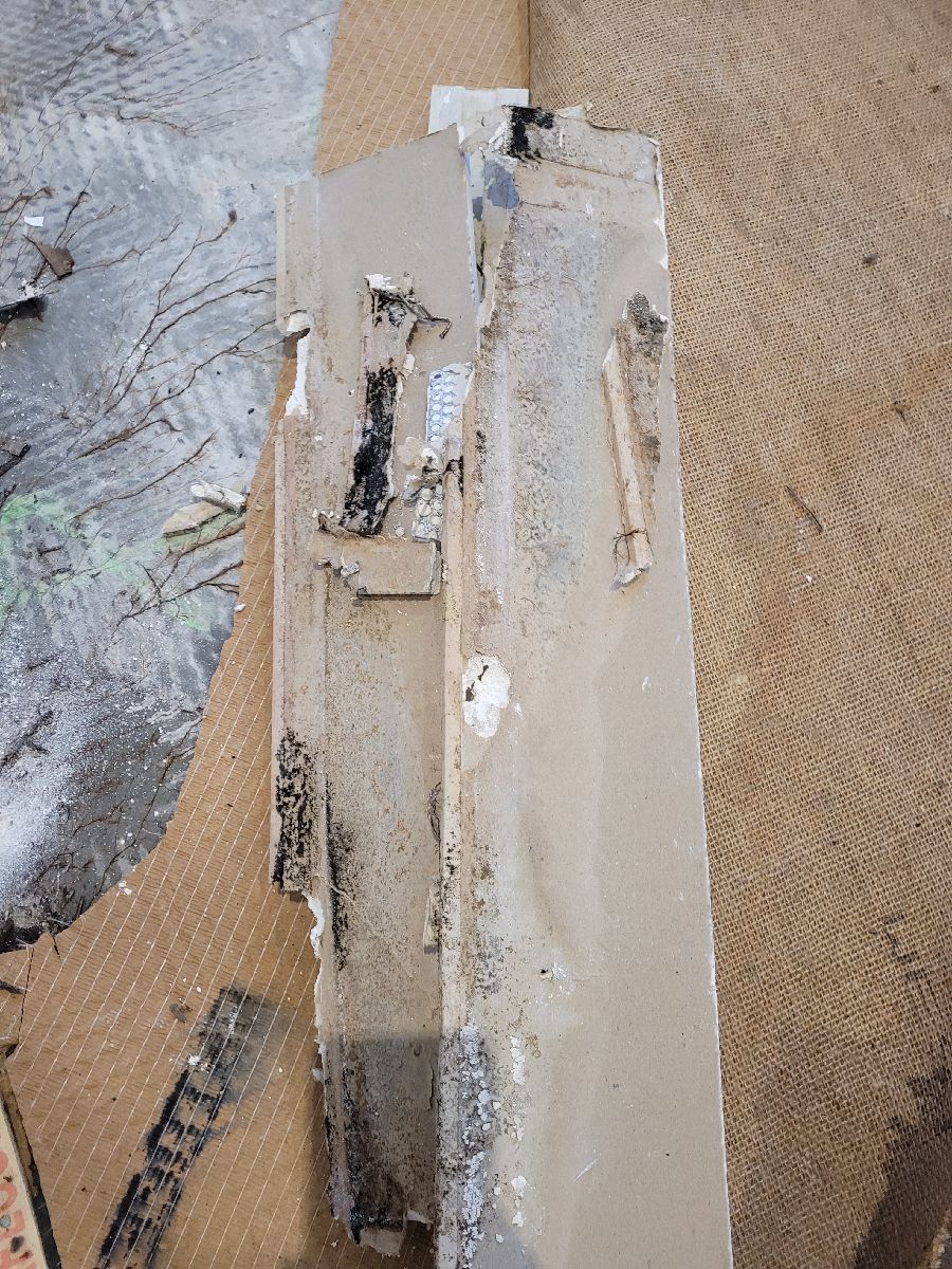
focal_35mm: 26
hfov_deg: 53.1
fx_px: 953
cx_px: 476
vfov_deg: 67.3
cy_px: 634
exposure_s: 1/50
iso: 320
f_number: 1.8
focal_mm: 5.4
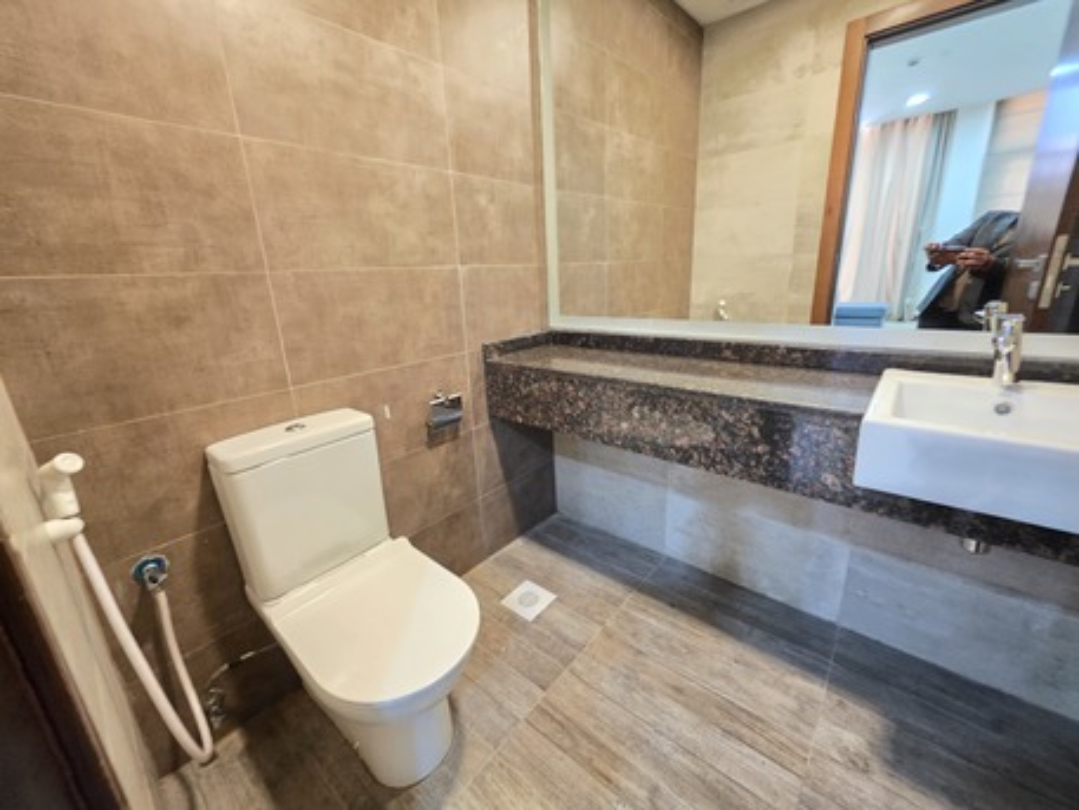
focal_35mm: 13
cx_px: 540
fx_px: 405
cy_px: 405
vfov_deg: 89.9
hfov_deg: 106.2
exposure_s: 1/25
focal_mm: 2.2
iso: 1000
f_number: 1.9
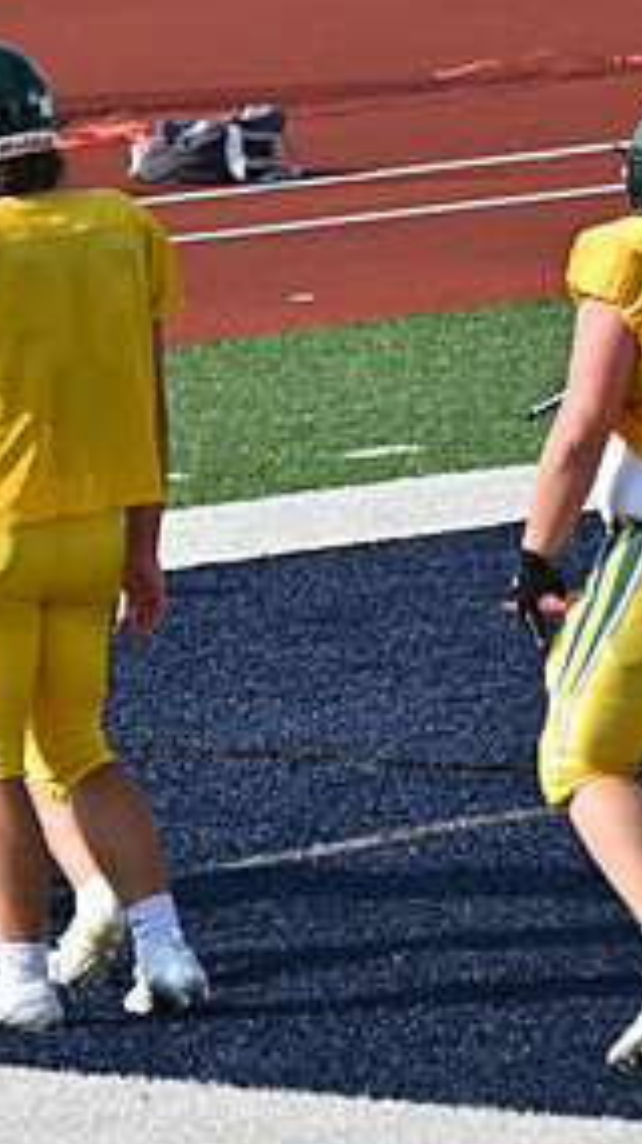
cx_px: -353
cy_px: 448
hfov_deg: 2.4
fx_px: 15518
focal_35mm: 512
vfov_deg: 4.2
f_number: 5.6
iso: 140
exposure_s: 1/800
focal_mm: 160
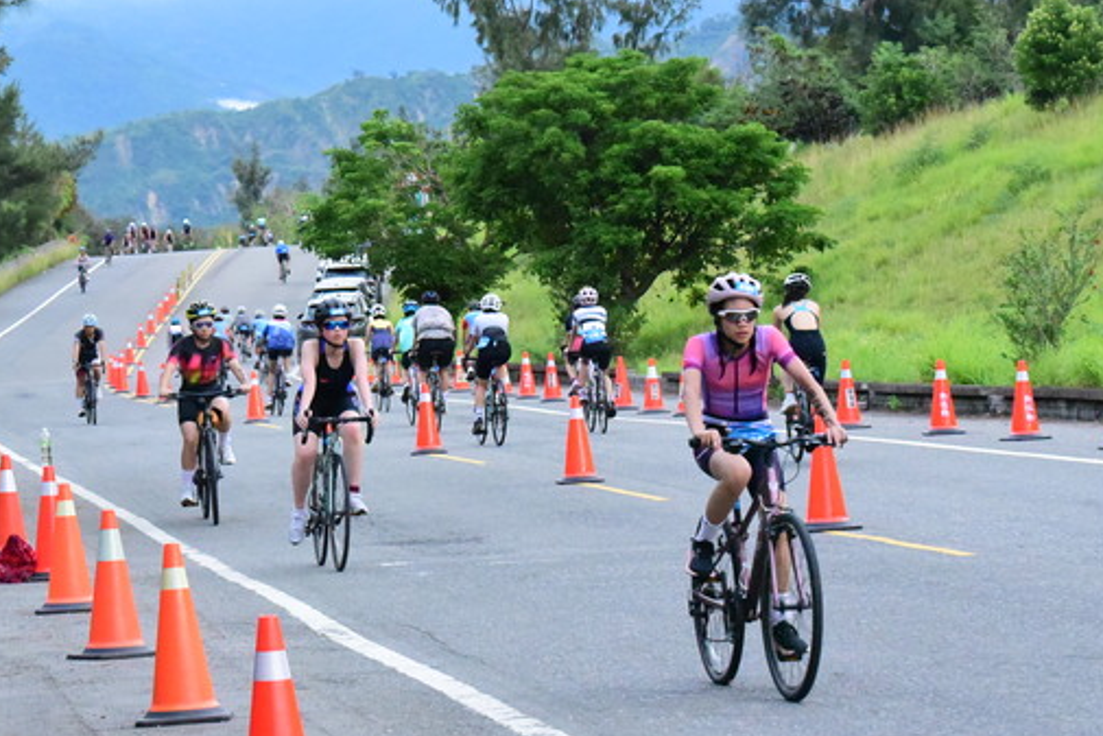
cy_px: 351
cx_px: 356
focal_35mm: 170
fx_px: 5210
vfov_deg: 8.1
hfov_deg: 12.1
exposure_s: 1/2000
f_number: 11
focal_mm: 110
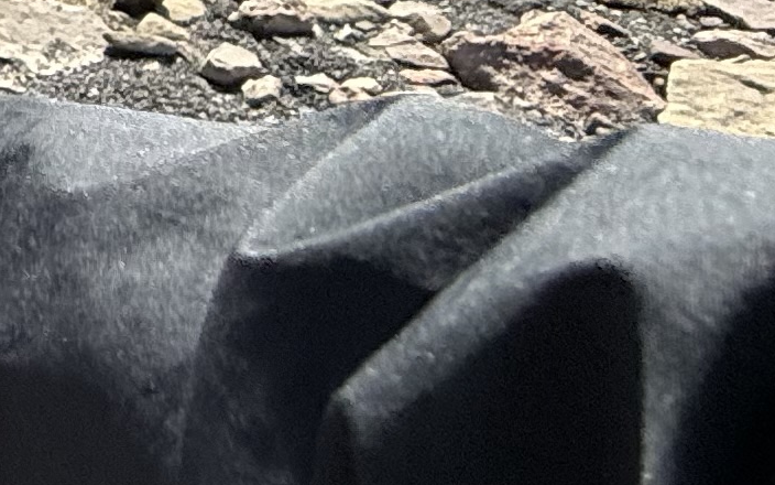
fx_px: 1795
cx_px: -992
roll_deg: +2.6
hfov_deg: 15.6
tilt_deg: -17.1
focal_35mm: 85
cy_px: -532
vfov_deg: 13.0
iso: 64
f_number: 2.2
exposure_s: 1/1698
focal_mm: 2.22
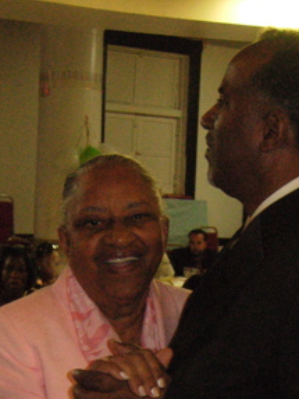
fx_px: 1095
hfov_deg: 15.5
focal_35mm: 95
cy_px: 438
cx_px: 190
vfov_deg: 19.8
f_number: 2.9
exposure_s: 1/57
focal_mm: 8.5
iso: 400
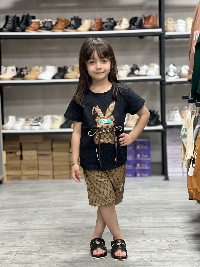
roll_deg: +1.4
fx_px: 593
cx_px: 100
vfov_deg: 25.3
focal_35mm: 77
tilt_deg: -4.9
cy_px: 134
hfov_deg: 19.1
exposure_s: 1/33
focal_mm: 9
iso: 160
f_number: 2.8
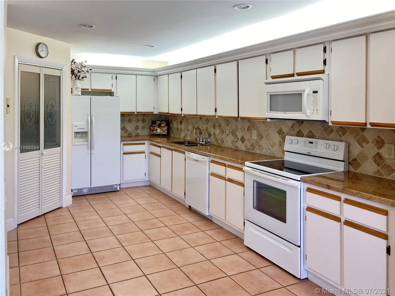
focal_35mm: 26
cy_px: 148
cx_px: 198
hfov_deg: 67.3
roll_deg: -0.3
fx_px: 297
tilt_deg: -9.0
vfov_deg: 53.1
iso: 80
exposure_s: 1/120
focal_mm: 4.25
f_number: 1.8
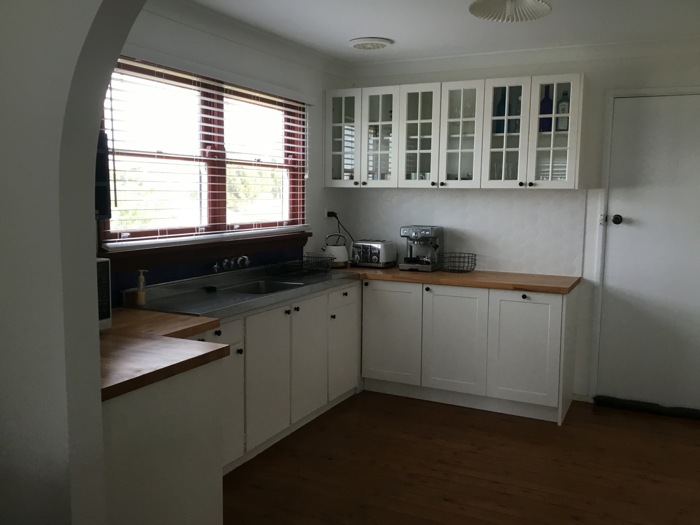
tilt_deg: -4.8
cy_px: 262
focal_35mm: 31
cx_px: 350
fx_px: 627
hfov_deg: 58.4
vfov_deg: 45.4
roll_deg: -0.7
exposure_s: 1/33
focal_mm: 3.3
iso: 32
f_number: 2.4
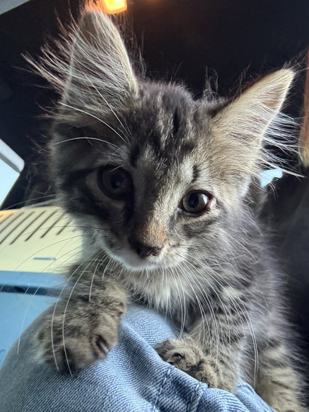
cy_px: 206
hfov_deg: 46.8
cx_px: 154
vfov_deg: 60.0
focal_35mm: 30
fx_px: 357
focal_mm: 2.69
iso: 250
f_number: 1.9
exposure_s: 1/60
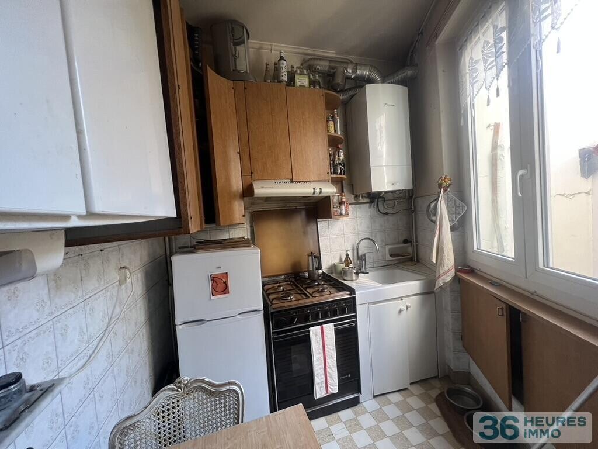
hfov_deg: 106.2
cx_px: 299
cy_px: 224
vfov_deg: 89.9
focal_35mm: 13
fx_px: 225
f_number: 1.8
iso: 200
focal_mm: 1.57
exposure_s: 1/99
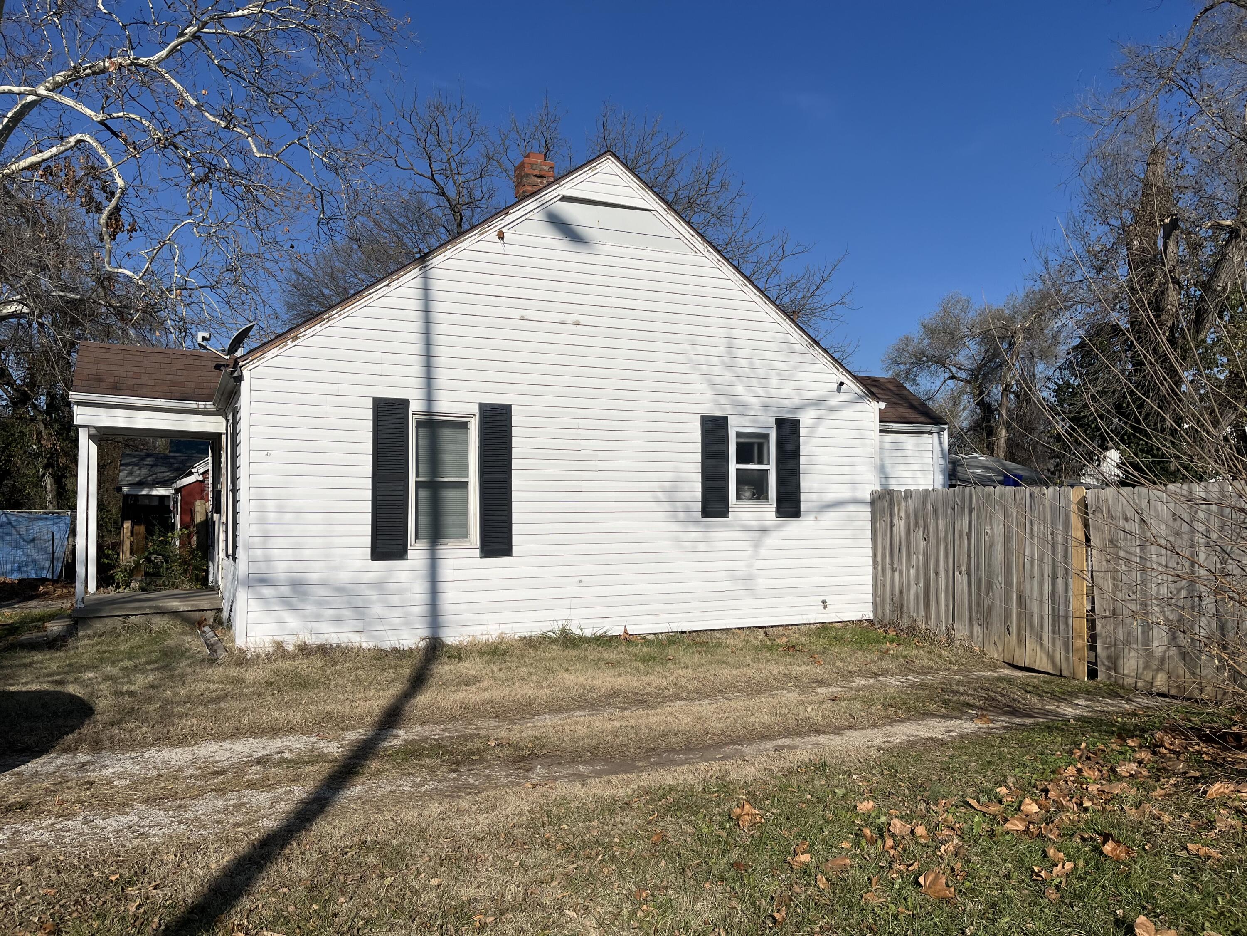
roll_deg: +0.2
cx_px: 624
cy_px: 468
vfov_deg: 53.1
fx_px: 937
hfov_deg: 67.3
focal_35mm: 26
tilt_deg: +0.4
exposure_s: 1/11905
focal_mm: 5.1
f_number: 1.6
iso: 50
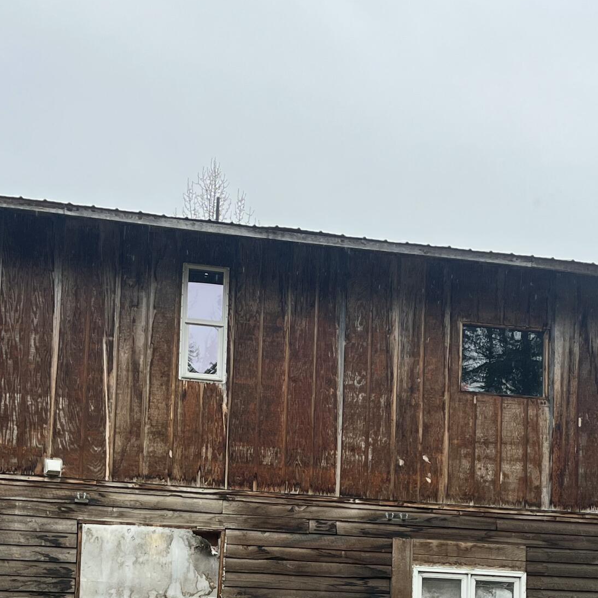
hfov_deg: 27.3
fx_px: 1231
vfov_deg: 26.3
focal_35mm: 63
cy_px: 554
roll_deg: -2.1
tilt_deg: +7.2
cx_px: 282
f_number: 1.6
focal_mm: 5.1
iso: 50
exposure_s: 1/506
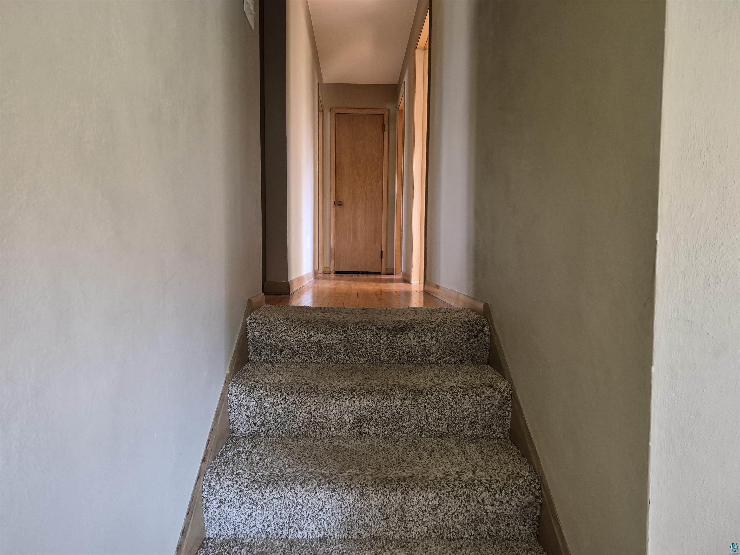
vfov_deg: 58.9
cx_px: 370
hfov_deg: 73.9
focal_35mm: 23
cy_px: 278
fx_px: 492
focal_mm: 5.4
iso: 1250
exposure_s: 1/120
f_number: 1.8
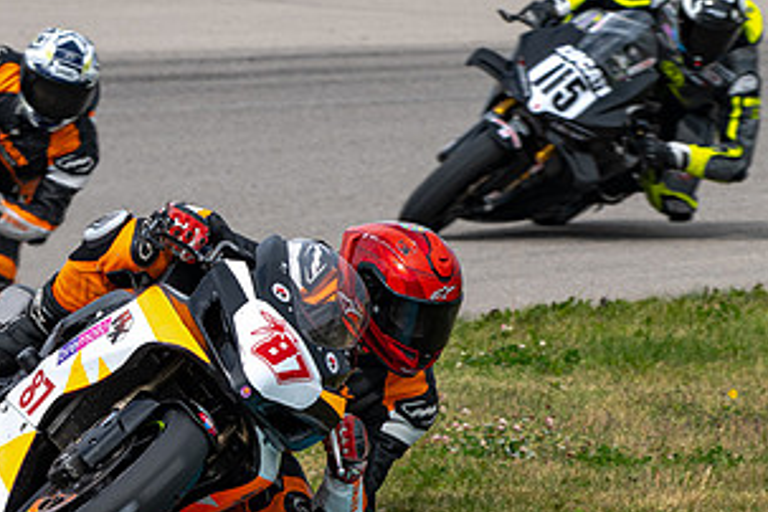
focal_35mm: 748
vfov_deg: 1.8
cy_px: 477
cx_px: -18
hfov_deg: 2.8
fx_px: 15956
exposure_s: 1/800
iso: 220
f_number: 9
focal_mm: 300
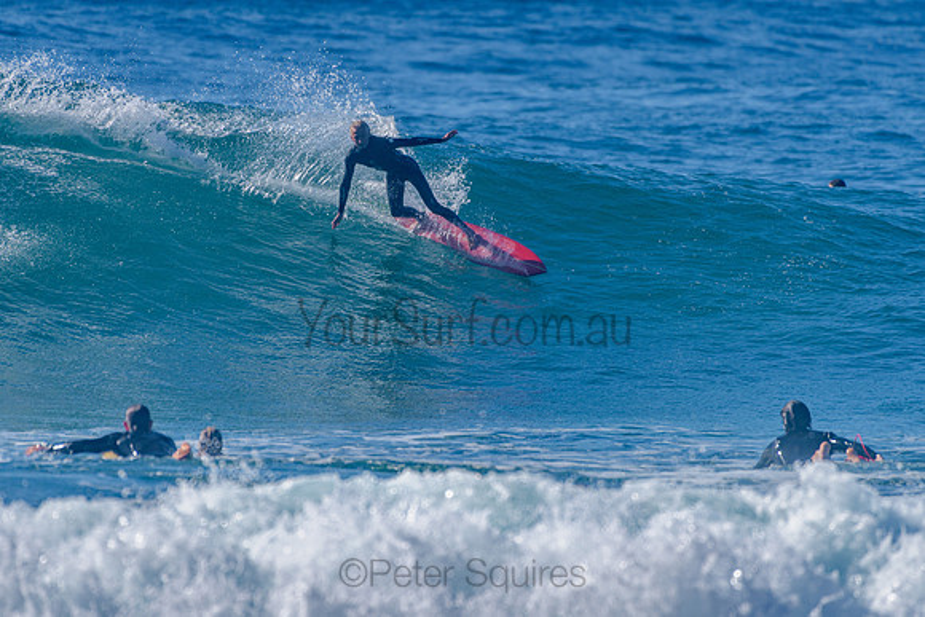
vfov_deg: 2.2
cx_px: 490
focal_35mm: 613
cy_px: 252
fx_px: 15748
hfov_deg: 3.4
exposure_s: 1/2000
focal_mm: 500
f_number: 5.6
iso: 125
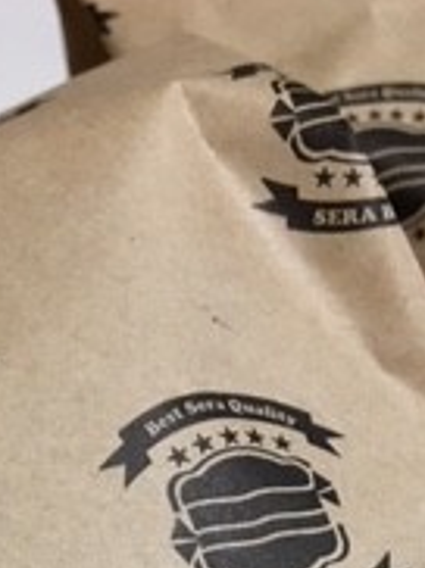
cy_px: 936
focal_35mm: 102
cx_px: 231
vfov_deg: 16.8
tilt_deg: -51.2
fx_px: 1674
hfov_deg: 14.5
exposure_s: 1/30
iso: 100
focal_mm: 4.15
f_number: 2.2
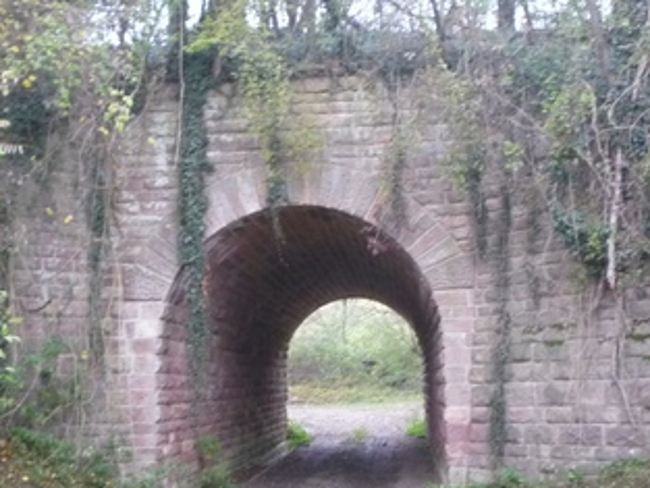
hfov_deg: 38.9
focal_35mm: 49
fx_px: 920
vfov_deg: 29.7
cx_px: 305
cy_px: 272
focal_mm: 5.2
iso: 400
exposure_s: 1/20
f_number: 3.3
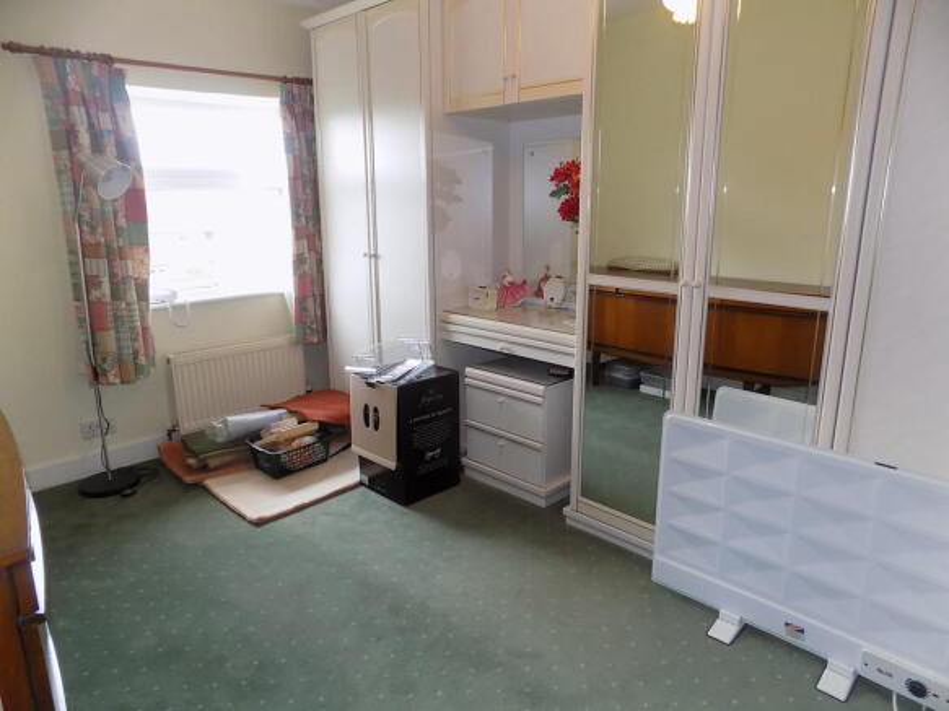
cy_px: 356
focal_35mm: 23
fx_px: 630
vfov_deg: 58.9
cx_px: 474
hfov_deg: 73.9
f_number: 3.1
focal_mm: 4
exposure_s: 1/30
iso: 220
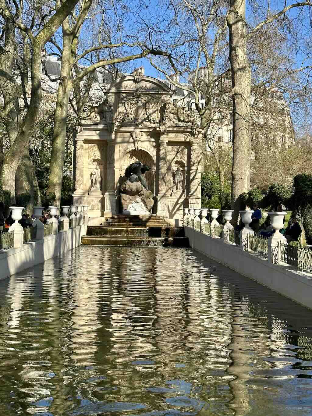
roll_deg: +0.1
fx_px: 577
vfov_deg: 39.7
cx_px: 156
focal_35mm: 48
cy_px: 208
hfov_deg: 30.3
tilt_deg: +0.3
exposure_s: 1/3058
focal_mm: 6.86
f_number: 1.78
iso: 64
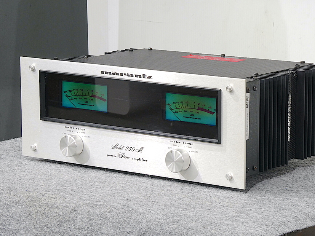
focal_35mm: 144
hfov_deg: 13.7
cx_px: 175
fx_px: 1310
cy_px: 120
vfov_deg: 10.3
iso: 100
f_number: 8
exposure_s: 1
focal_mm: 22.3
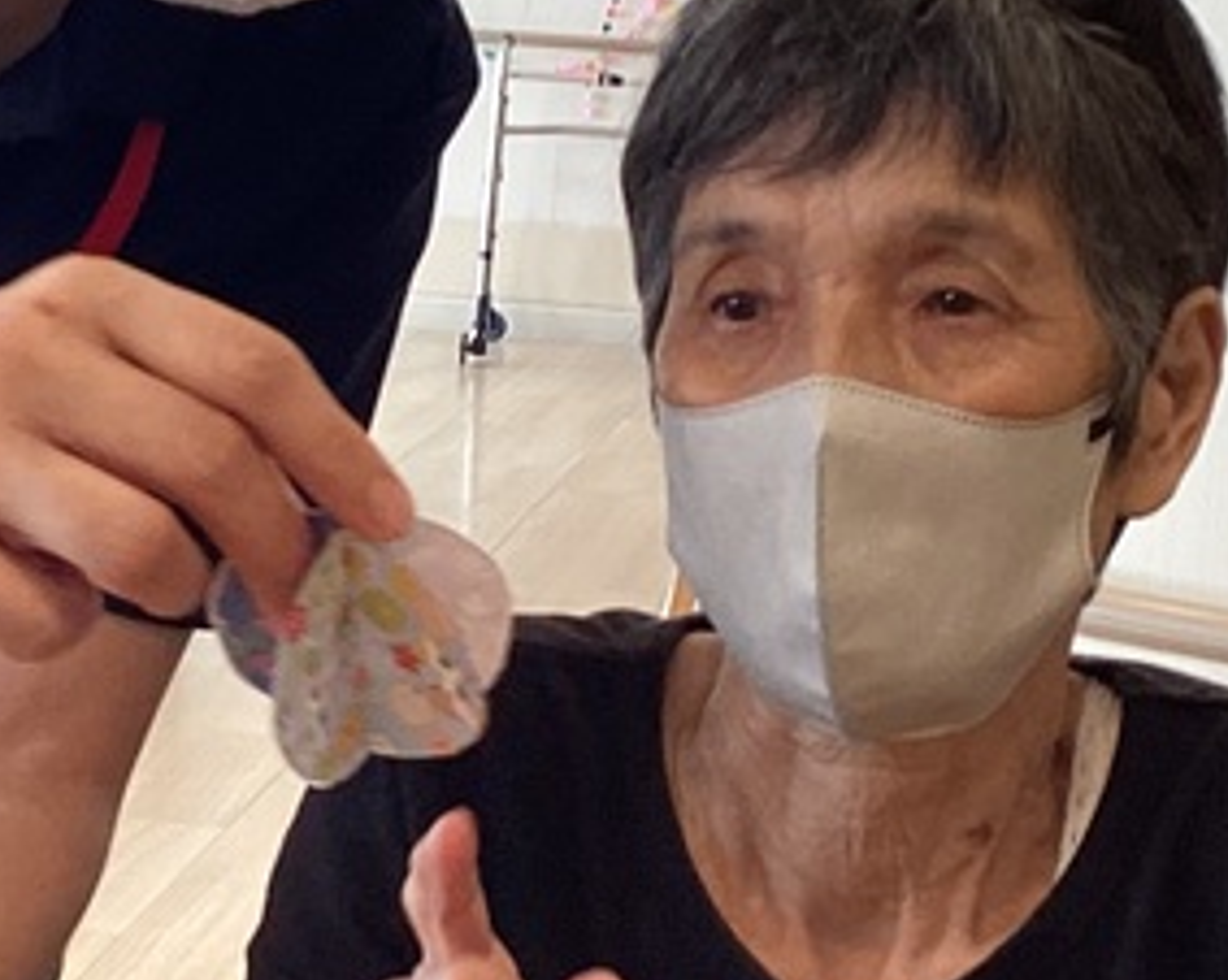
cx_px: 295
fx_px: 3886
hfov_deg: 17.8
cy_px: 295
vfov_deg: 14.3
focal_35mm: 107
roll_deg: -2.6
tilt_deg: -7.1
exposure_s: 1/60
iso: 64
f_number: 2.4
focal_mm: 3.3
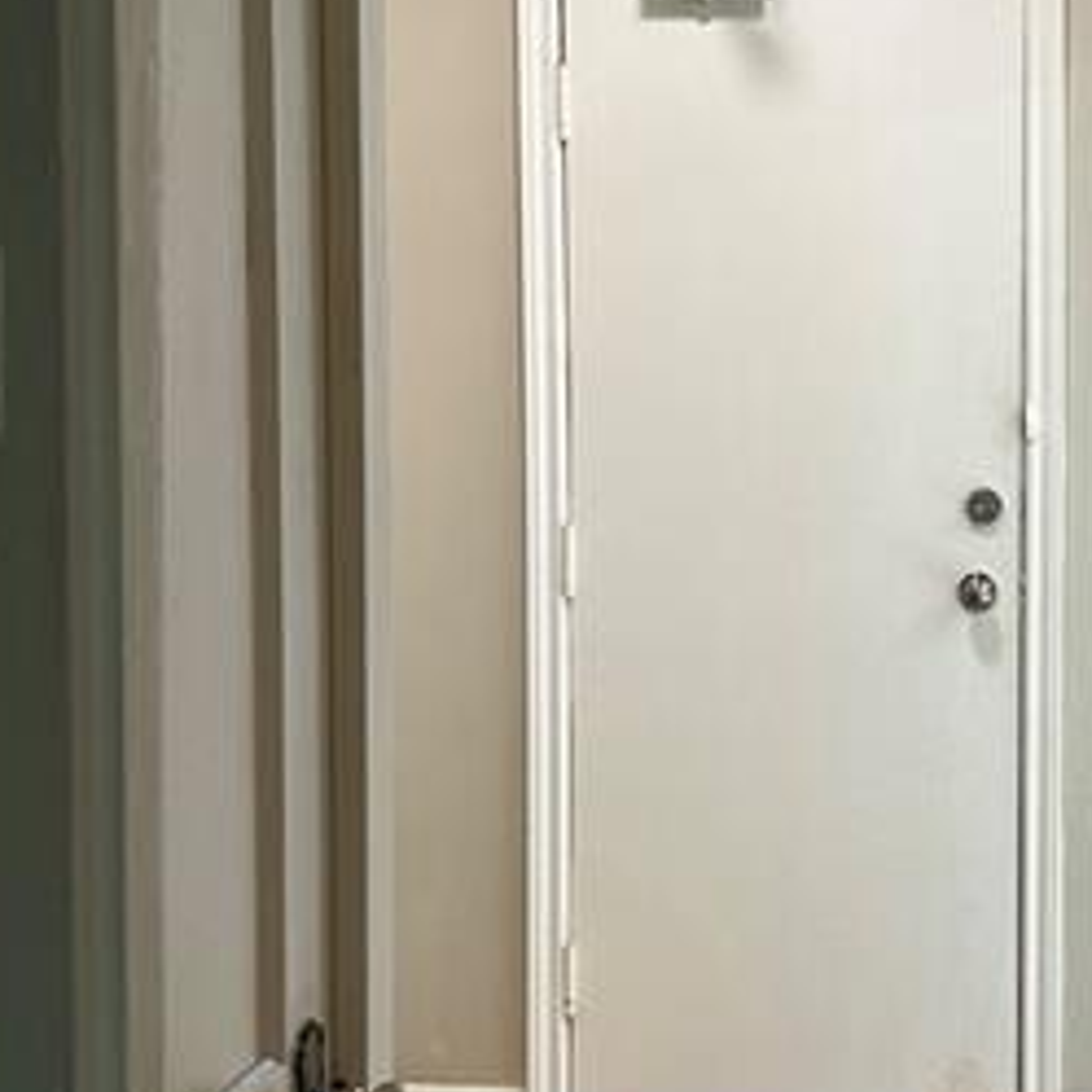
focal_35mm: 71
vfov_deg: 24.3
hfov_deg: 23.8
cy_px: 526
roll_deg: -0.8
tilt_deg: -4.4
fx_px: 2534
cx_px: 921
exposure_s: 1/60
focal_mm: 5.7
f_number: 1.5
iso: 100
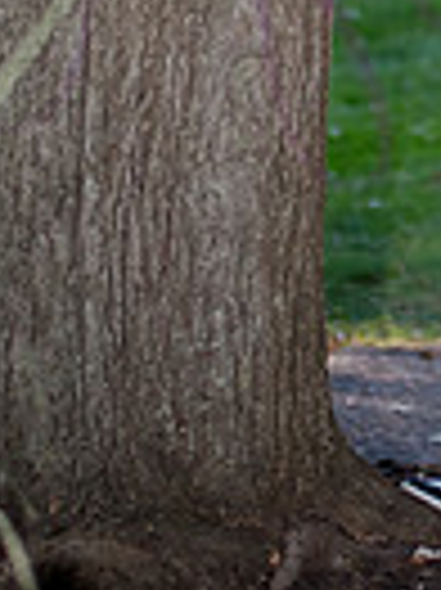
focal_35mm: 264
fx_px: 4492
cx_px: 576
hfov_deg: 5.6
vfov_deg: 7.3
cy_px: -401
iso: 800
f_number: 2.8
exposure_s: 1/250
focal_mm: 80
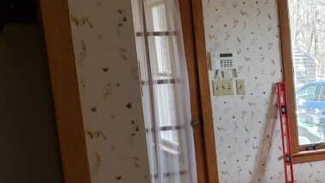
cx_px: 399
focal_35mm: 77
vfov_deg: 15.2
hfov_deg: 24.7
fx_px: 664
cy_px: 205
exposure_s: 1/38
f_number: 2.4
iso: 125
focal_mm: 4.3
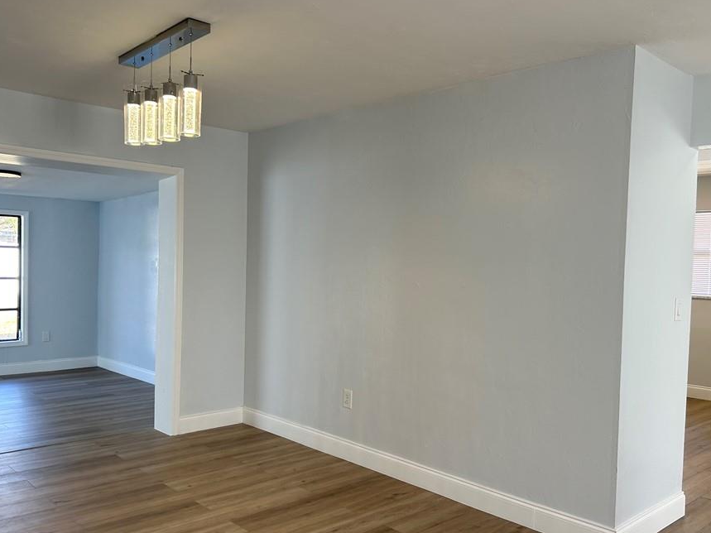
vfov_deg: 45.4
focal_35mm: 31
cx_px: 326
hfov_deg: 58.3
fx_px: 637
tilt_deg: -1.6
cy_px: 281
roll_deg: -1.1
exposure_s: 1/121
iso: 64
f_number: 1.5
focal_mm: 5.7
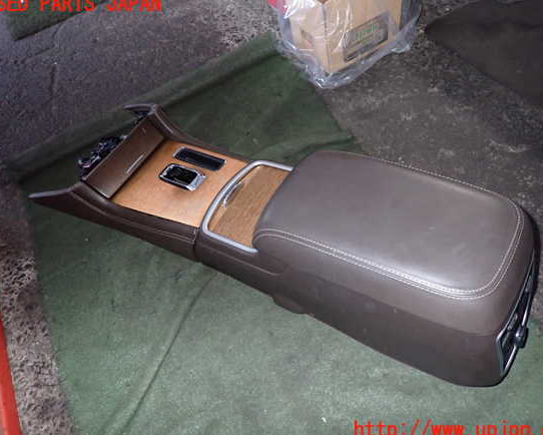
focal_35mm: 27
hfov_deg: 64.0
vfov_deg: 53.2
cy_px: 218
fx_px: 434
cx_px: 280
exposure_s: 1/30
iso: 640
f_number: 2
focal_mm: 4.5
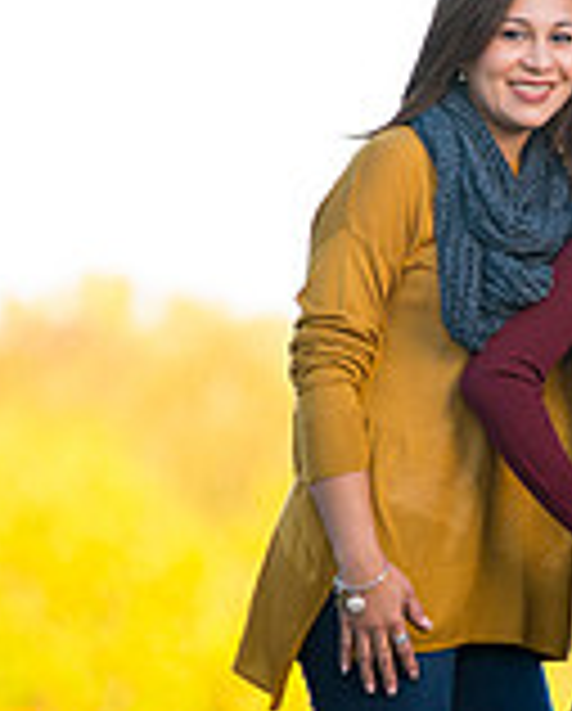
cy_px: 605
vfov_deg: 2.8
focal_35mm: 688
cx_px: 694
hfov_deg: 2.3
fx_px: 14517
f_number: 3.2
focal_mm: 200
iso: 640
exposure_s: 1/500
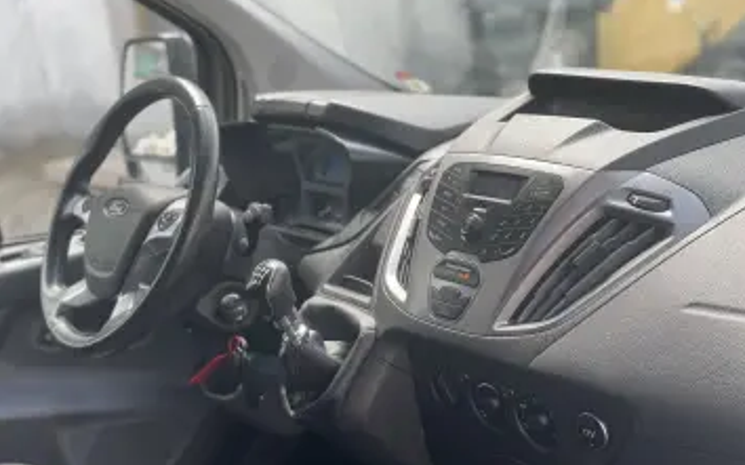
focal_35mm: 56
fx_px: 1137
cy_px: 255
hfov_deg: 36.3
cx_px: 377
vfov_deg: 23.1
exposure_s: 1/122
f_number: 2
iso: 32
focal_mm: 6
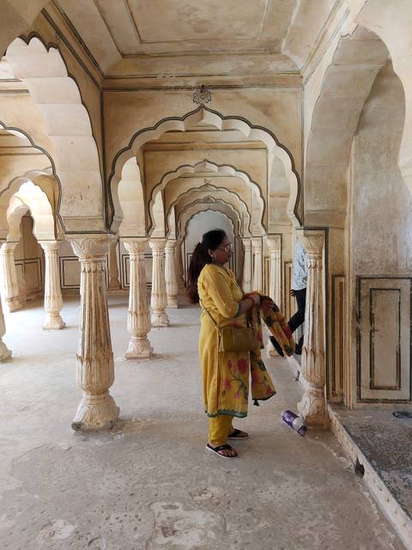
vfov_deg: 65.3
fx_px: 428
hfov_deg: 51.4
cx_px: 206
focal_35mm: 27
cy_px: 275
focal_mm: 3.96
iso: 64
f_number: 1.8
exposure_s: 1/120
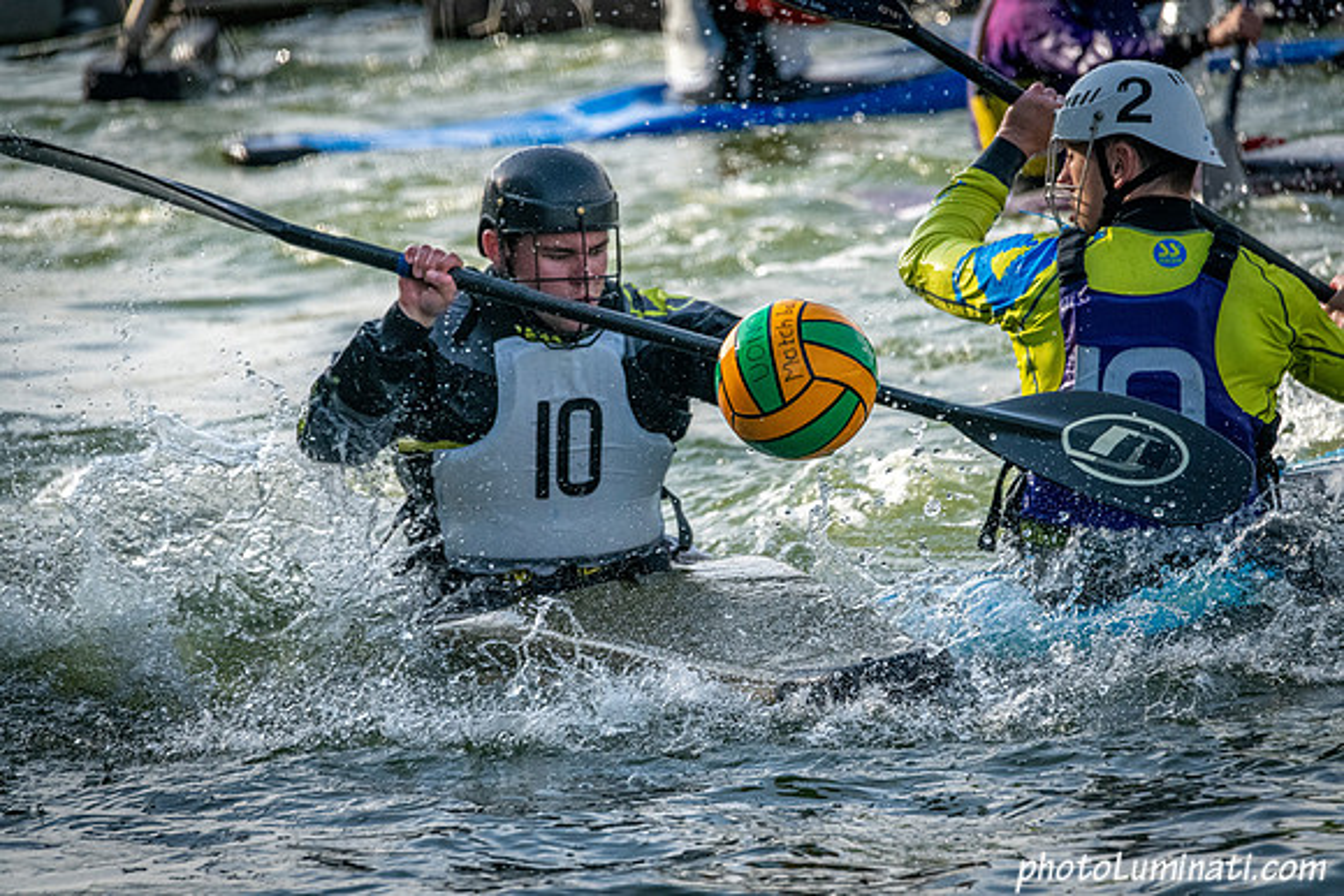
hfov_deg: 5.2
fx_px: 14936
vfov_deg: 3.4
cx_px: 672
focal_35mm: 400
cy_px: 448
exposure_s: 1/3200
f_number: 9
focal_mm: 400
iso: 2500
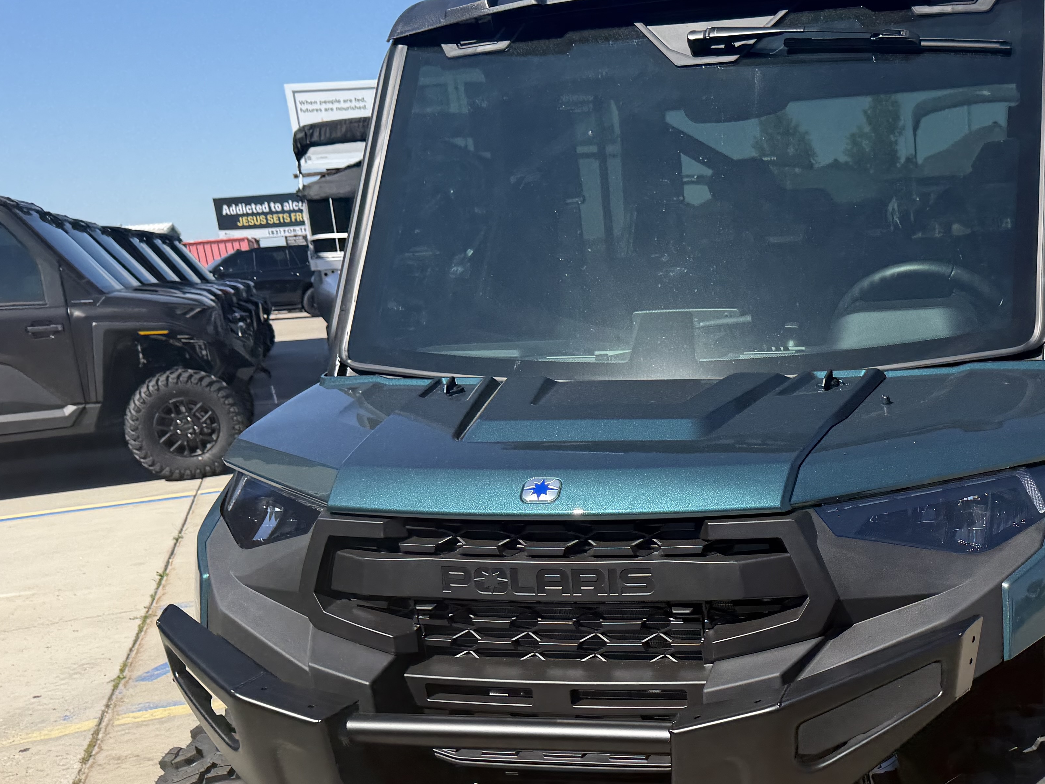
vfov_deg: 33.1
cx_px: 824
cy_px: 568
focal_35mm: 43
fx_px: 1298
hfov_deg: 42.1
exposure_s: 1/3759
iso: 80
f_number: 1.78
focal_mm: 6.76
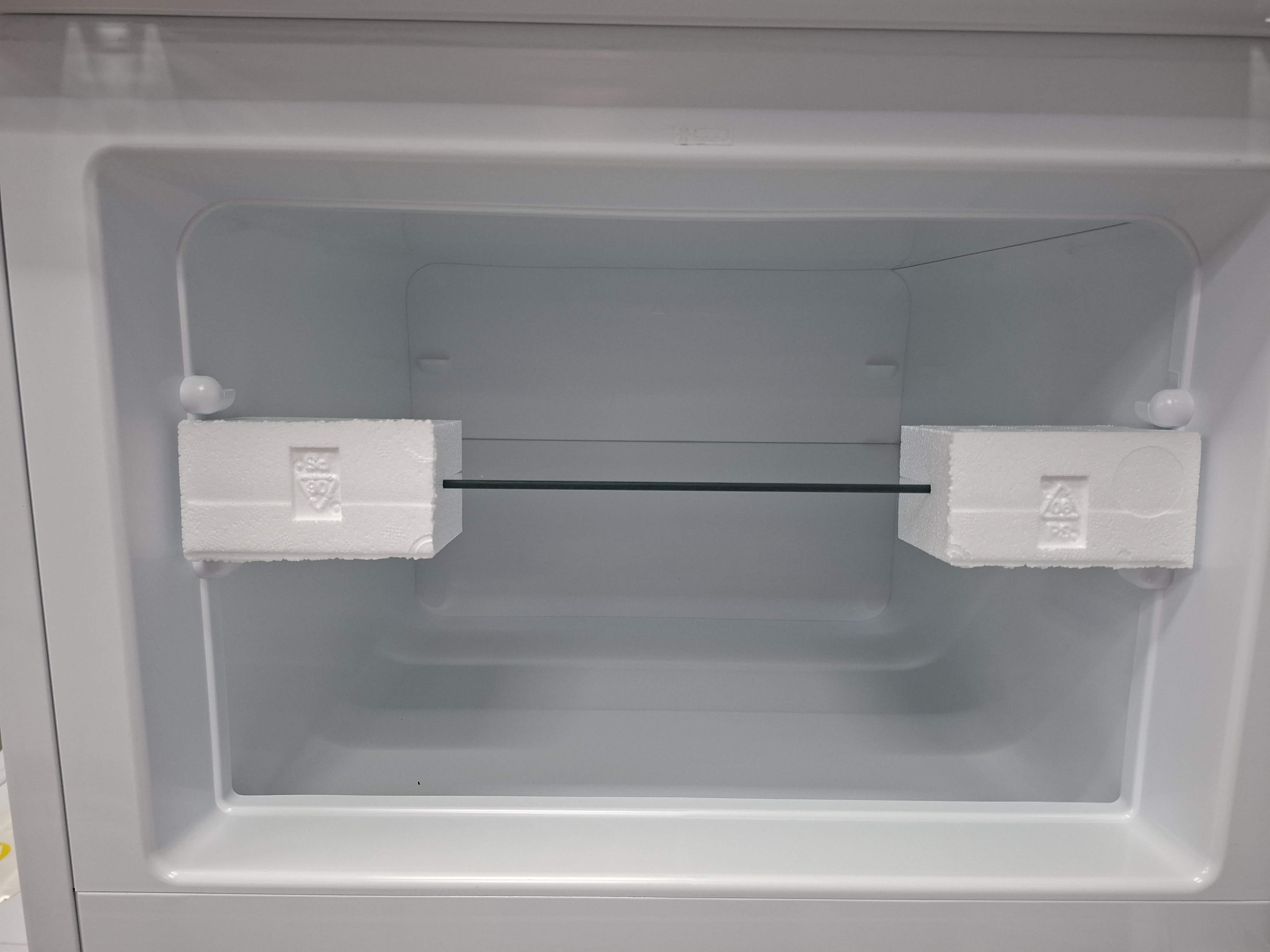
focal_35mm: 23
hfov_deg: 73.9
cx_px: 635
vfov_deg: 58.9
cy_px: 476
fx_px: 844
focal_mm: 5.54
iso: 160
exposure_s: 1/50
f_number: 1.8
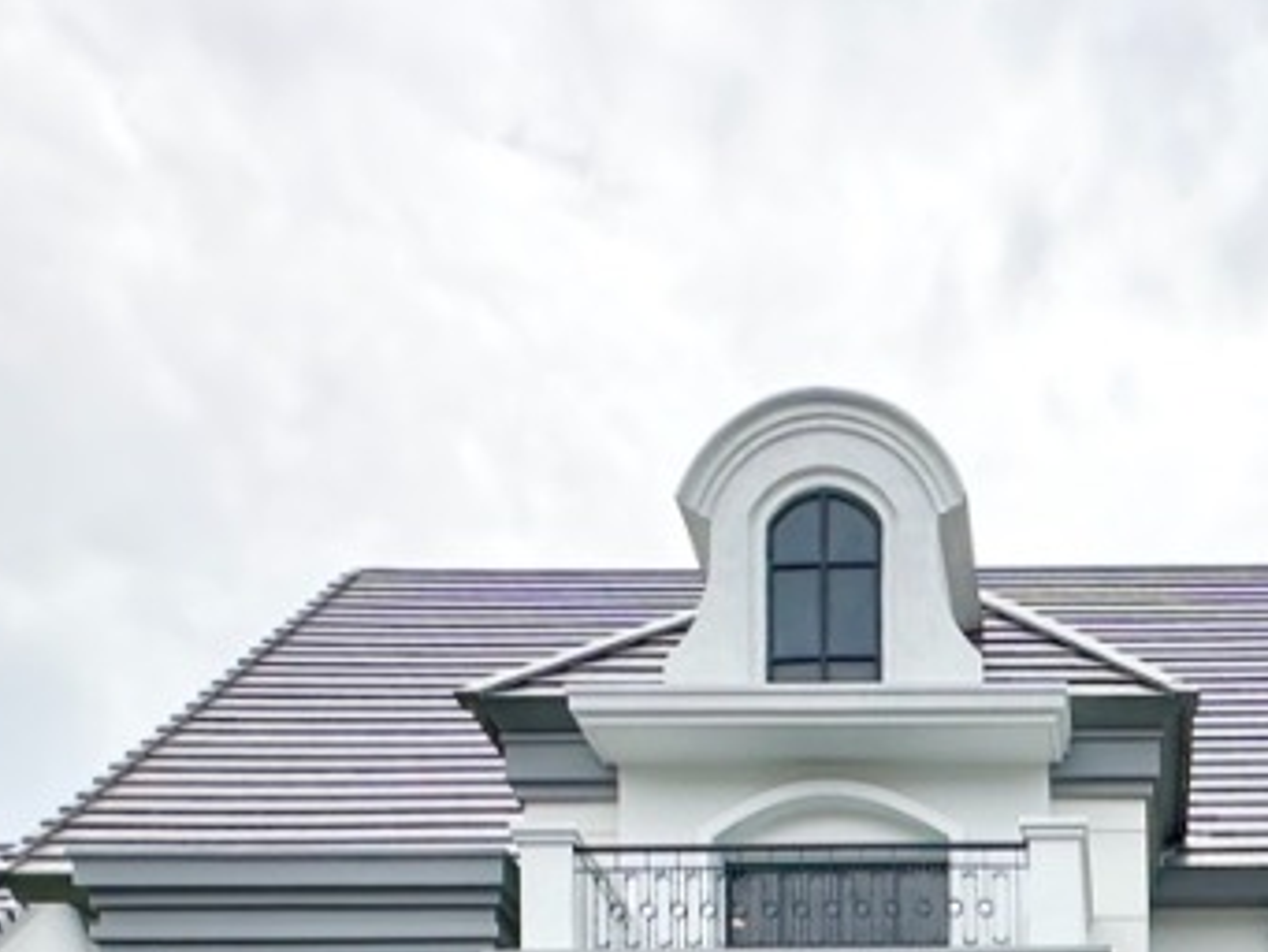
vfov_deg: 27.6
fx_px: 1502
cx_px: 1149
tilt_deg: +13.1
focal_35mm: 41
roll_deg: +0.0
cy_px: 1313
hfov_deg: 41.9
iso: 50
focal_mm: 2.22
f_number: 2.2
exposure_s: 1/1490
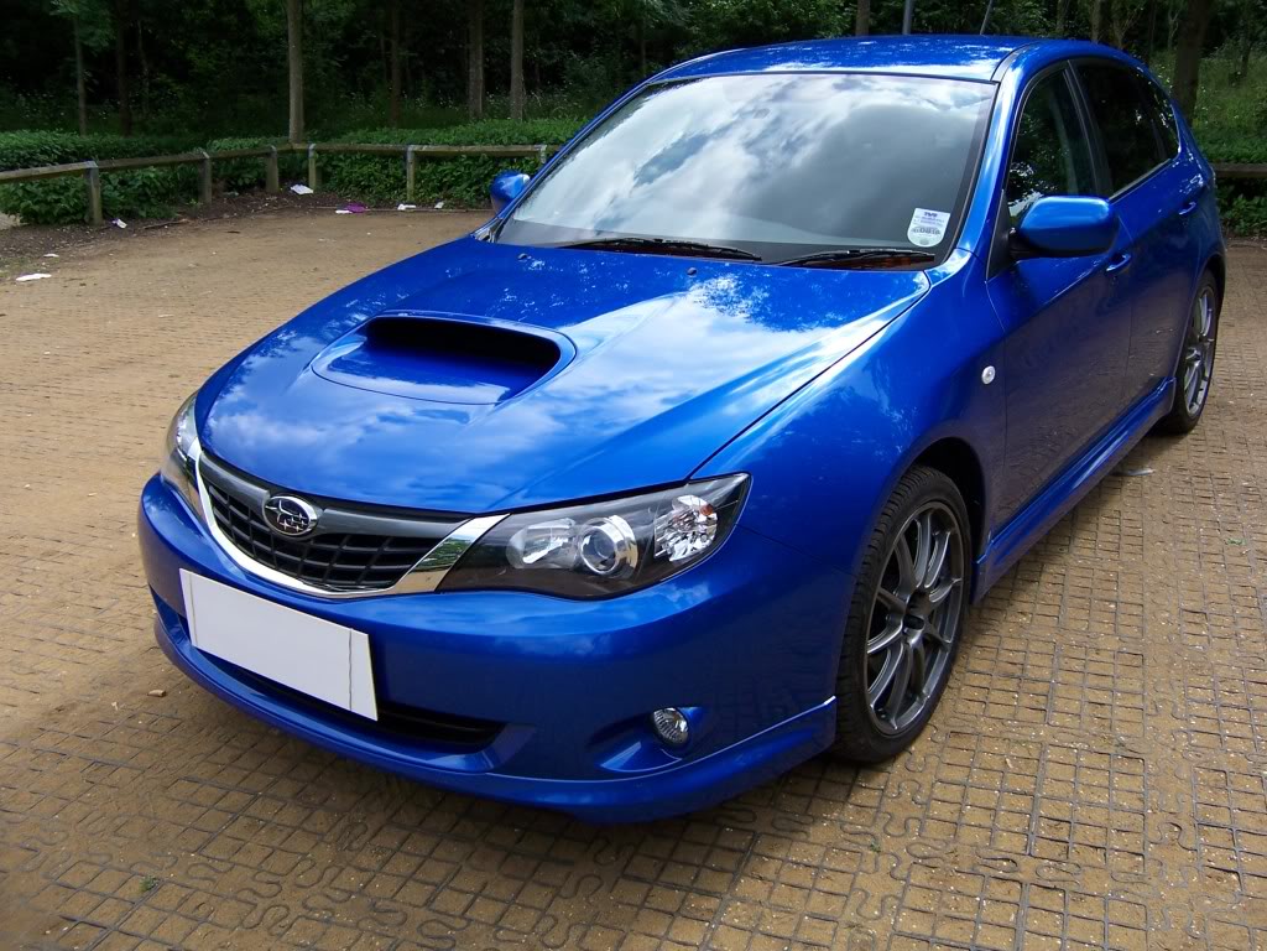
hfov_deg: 55.4
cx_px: 634
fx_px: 1208
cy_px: 476
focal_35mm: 33
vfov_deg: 42.9
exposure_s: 1/350
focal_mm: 5.5
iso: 80
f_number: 3.4
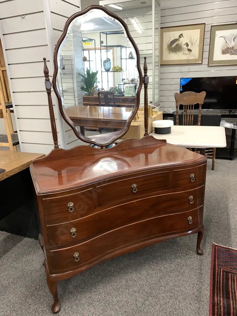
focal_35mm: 26
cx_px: 118
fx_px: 237
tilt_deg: -18.2
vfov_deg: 67.3
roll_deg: +2.7
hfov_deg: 53.1
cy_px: 158
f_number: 1.8
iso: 64
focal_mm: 4.25
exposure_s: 1/50
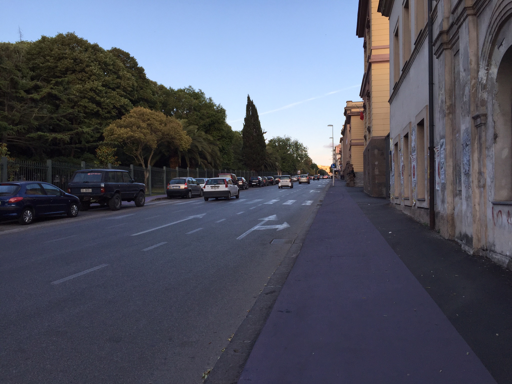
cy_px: 192
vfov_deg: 48.2
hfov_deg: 61.7
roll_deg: +1.6
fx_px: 429
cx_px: 256
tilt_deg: +0.7
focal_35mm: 29
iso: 32
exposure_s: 1/408
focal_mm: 4.15
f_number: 2.2
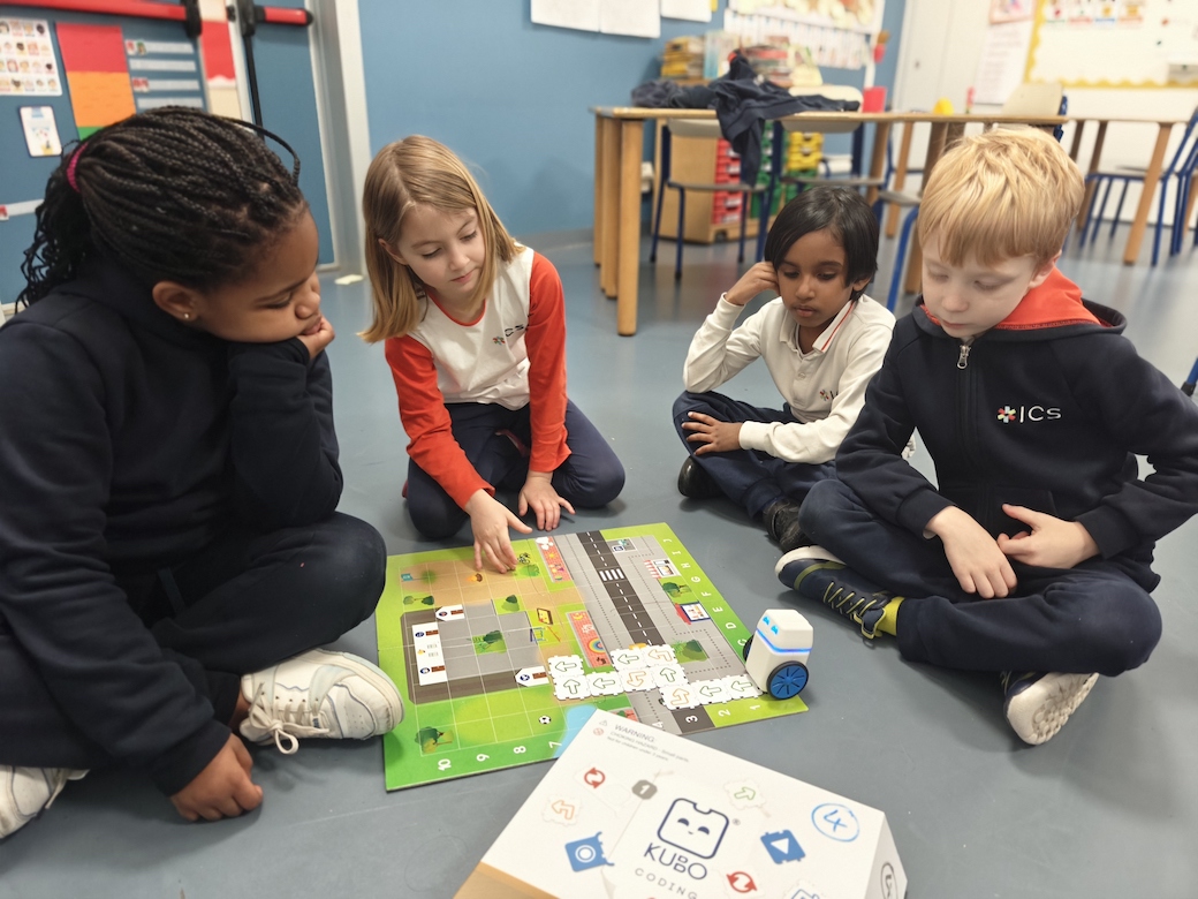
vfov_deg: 58.9
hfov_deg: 73.9
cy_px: 450
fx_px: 796
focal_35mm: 23
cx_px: 599
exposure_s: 1/67
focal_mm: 6.06
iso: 160
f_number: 2.8
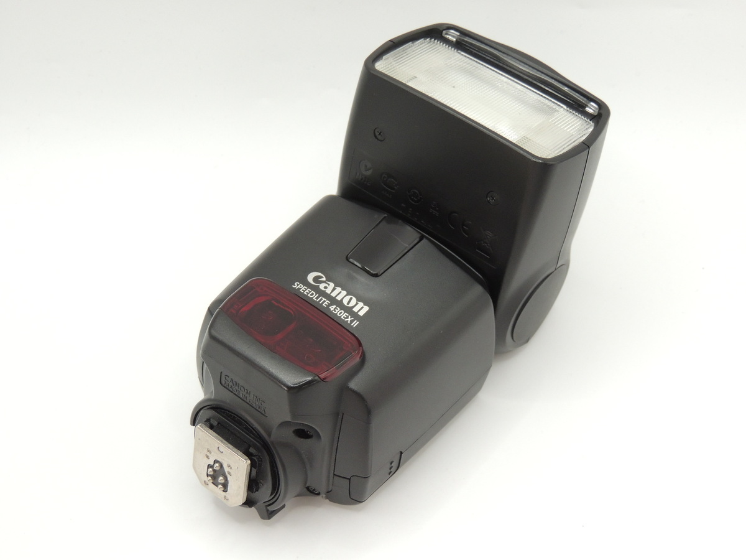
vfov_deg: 24.4
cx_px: 373
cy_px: 280
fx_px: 1293
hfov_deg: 32.2
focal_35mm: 60
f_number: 3.7
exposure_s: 1/60
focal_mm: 10.7
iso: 360
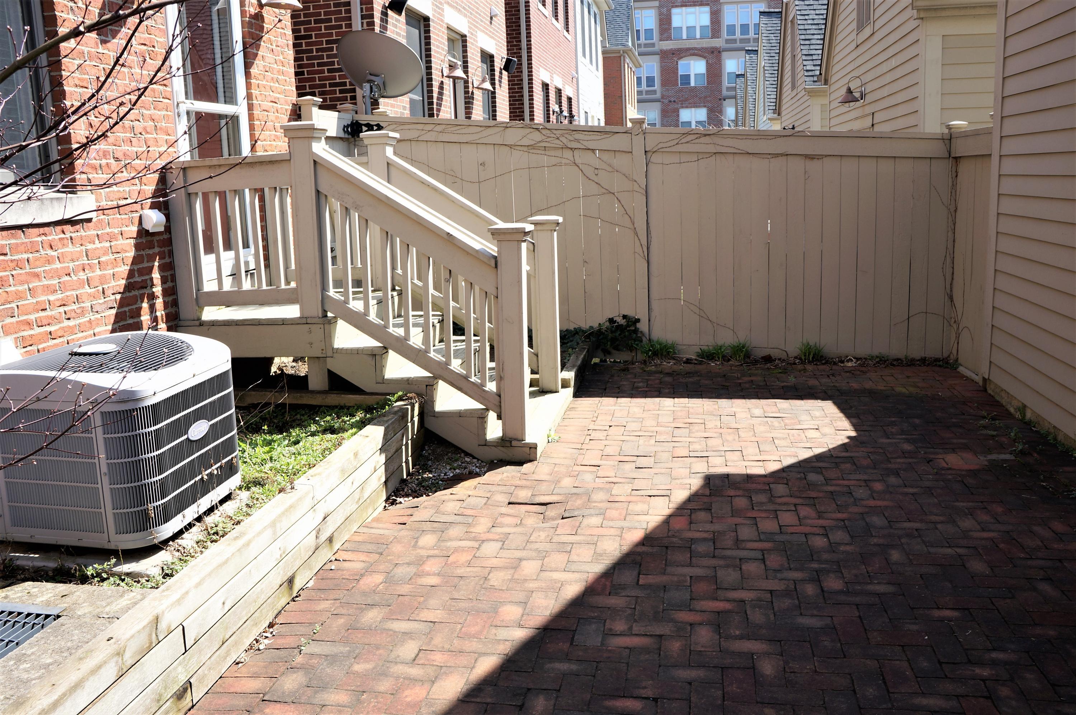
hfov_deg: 62.0
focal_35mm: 30
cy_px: 358
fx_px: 896
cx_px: 538
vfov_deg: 43.5
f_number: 8
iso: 100
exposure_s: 1/100
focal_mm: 20
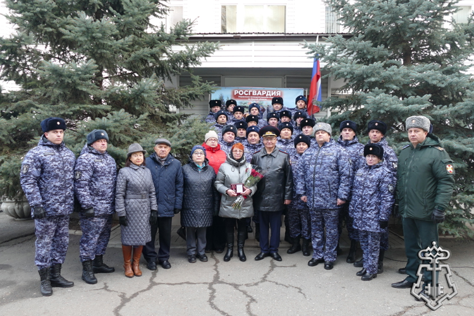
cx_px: 237
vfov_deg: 46.4
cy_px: 158
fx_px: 369
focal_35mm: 28
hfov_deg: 65.5
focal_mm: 10.36
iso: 200
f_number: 2.9
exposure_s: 1/80
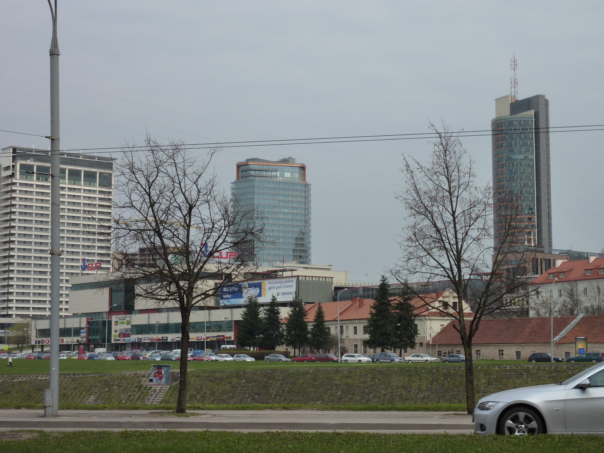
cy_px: 226
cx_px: 302
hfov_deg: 29.0
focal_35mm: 67
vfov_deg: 21.9
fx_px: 1169
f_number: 5.6
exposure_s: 1/500
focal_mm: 11
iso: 125
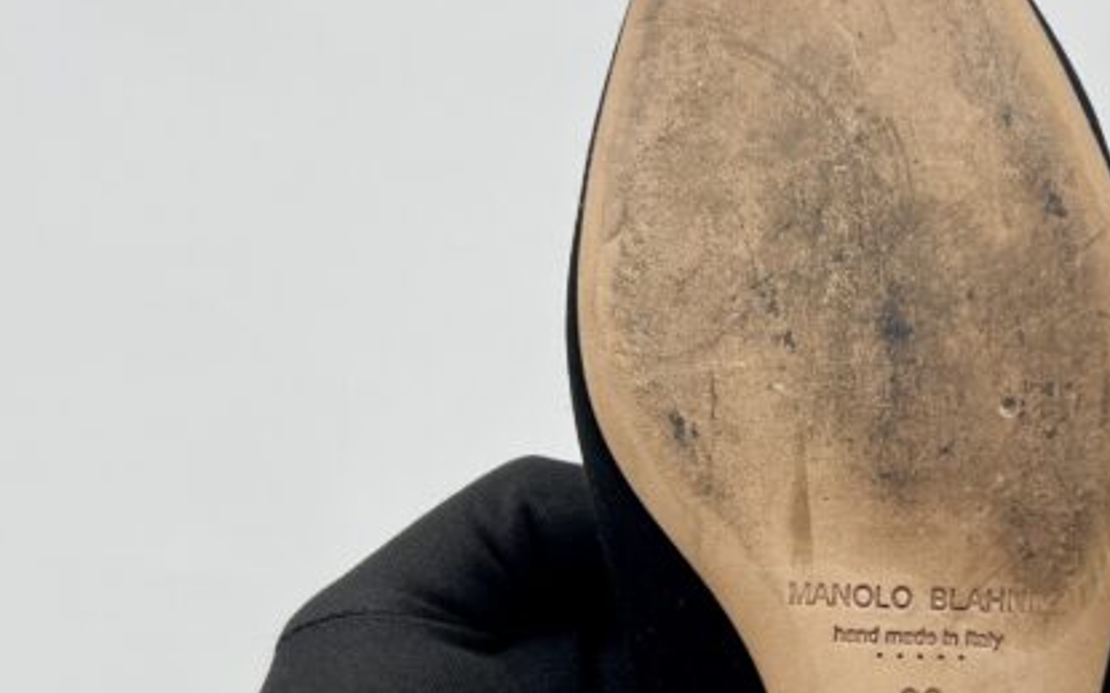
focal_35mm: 68
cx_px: 915
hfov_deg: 29.4
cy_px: 653
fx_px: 2056
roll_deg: -0.1
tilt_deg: -17.9
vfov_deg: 18.7
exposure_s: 1/120
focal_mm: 5.7
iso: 32
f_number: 1.5
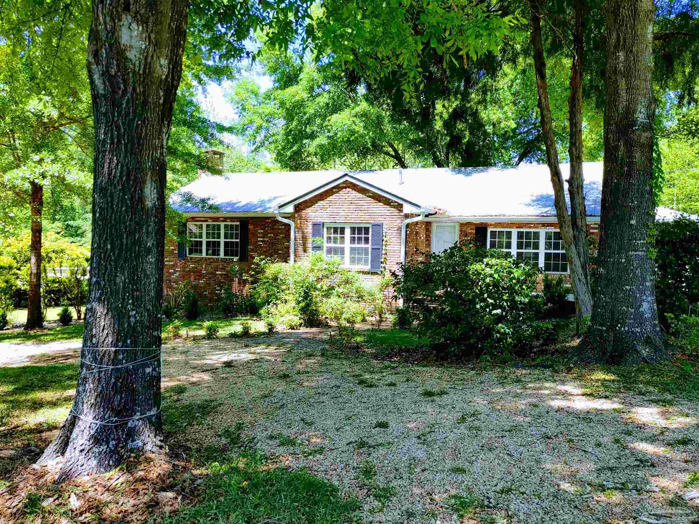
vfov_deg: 45.4
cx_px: 350
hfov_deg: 58.4
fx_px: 626
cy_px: 262
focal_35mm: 31
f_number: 1.8
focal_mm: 5.58
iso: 50
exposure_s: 1/550
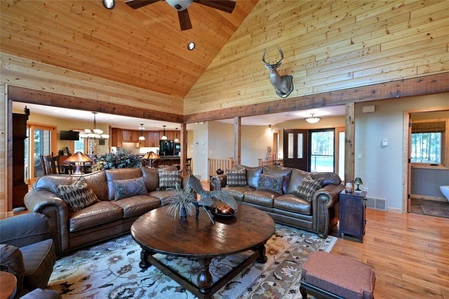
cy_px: 150
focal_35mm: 16
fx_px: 200
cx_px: 224
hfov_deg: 96.7
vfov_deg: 73.7
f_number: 5.6
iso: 400
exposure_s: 1/8
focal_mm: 16
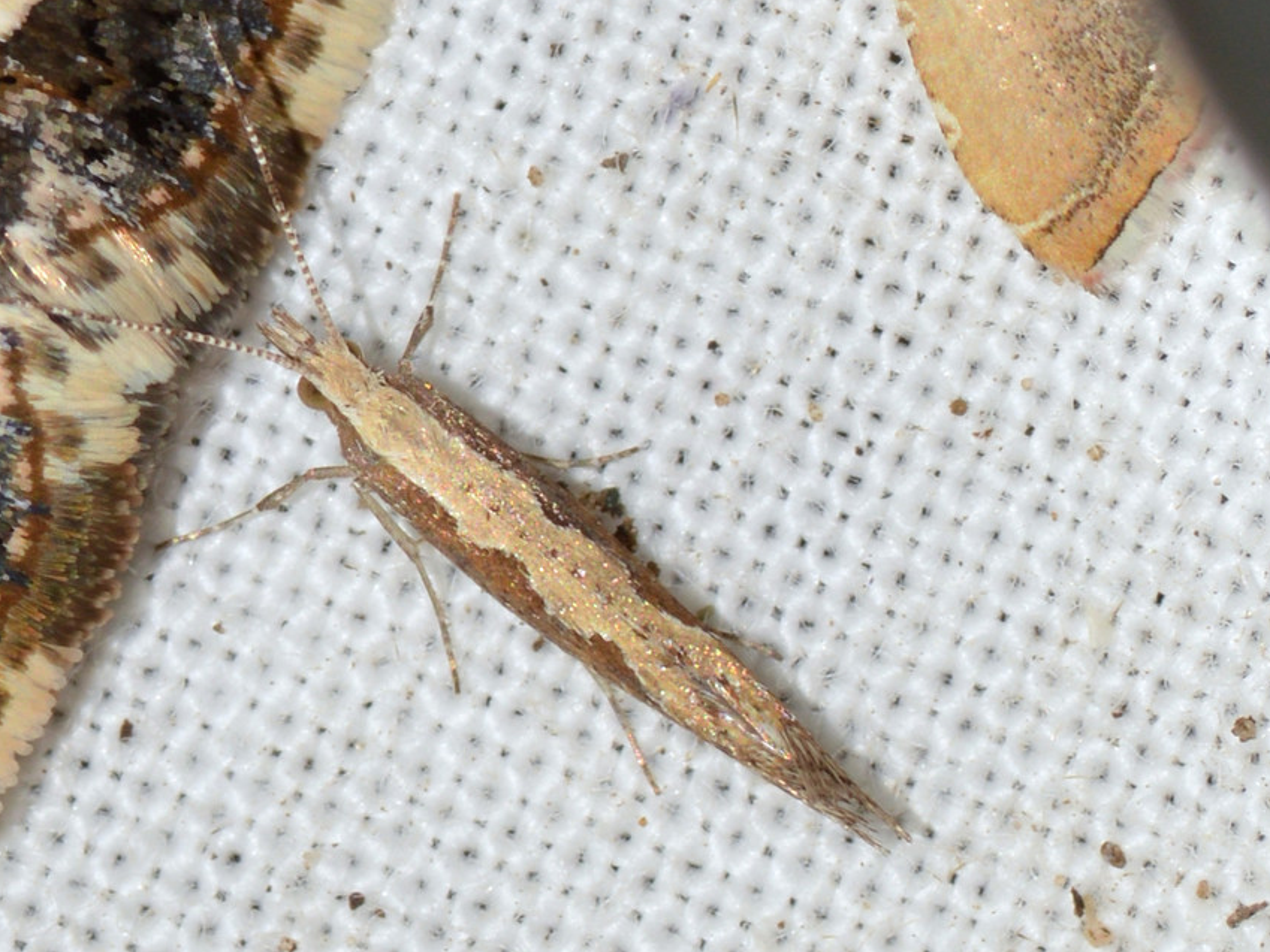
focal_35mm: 163
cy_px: 475
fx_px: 5981
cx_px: 559
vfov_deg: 9.1
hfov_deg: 12.1
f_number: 18
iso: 100
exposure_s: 1/200
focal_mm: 100
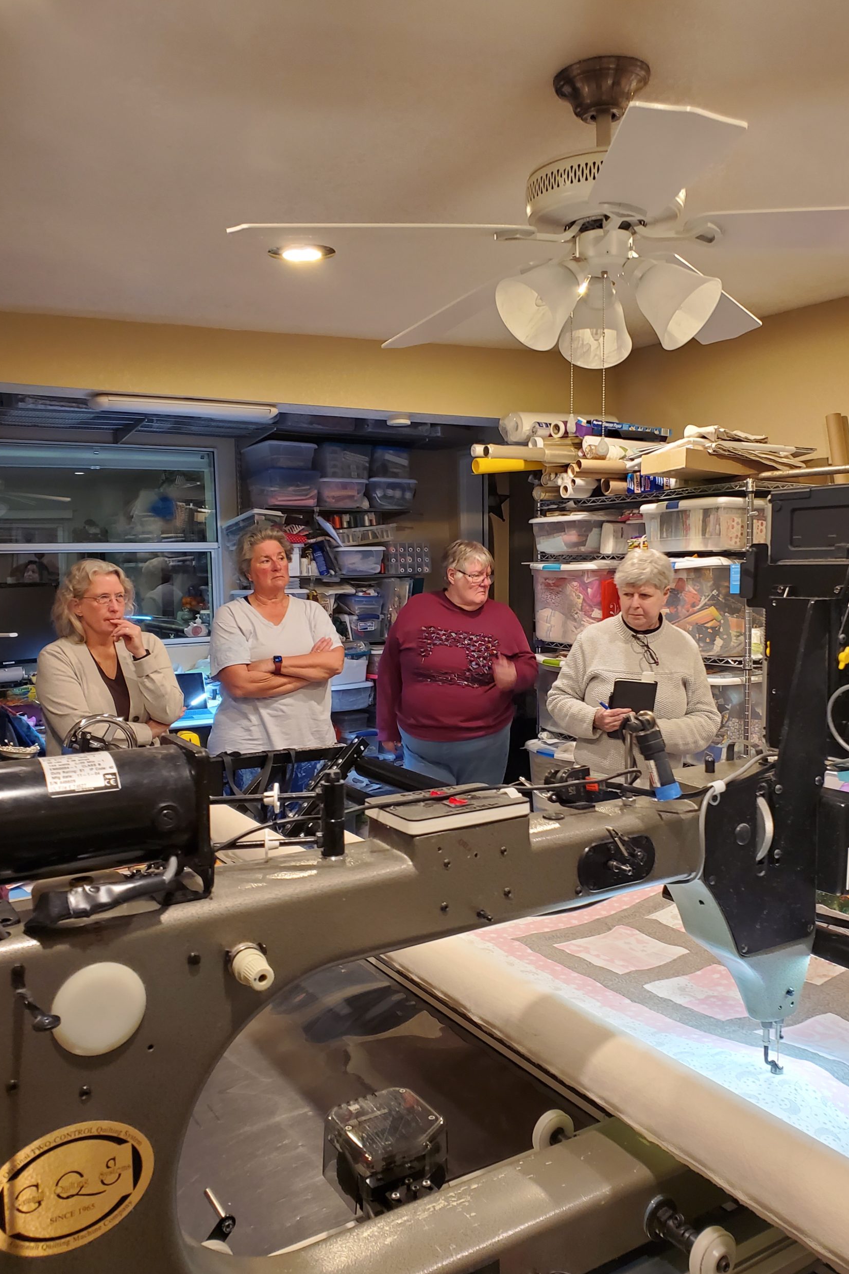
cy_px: 641
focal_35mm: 28
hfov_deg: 46.4
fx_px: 990
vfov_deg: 65.5
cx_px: 457
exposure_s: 1/39
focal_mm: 4.3
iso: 320
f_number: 2.4
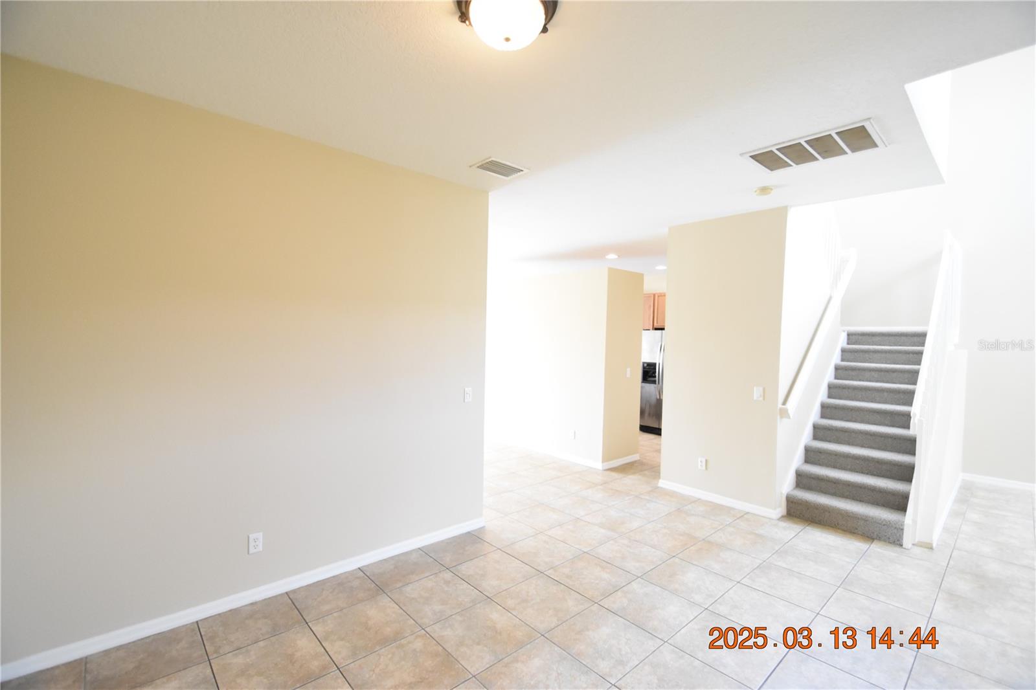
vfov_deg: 77.3
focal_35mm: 15
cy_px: 345
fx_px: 432
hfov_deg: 100.4
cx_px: 518
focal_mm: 10
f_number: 3.5
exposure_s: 1/60
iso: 2200
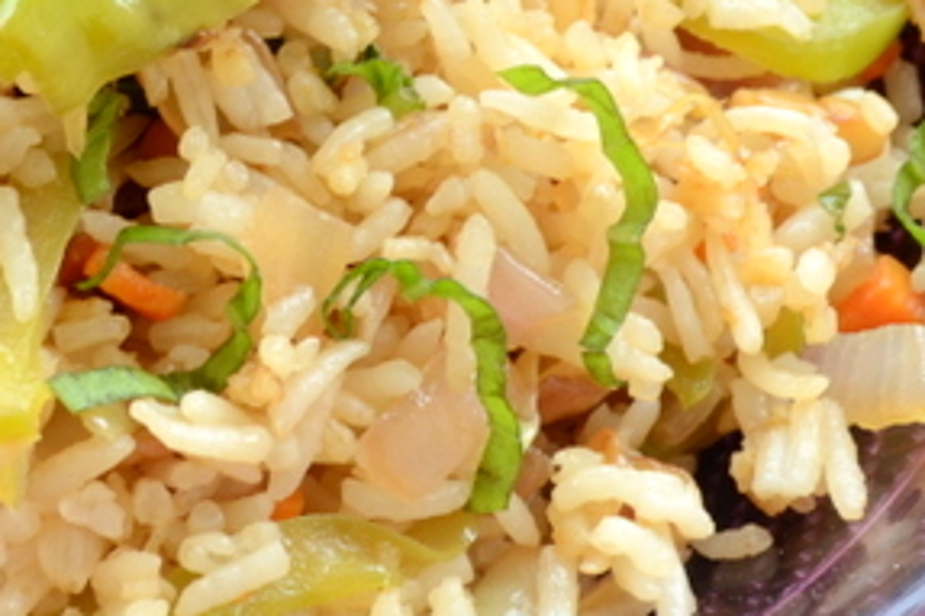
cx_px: -222
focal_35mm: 193
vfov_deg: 7.1
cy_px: -92
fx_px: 4956
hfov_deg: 10.5
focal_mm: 36
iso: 200
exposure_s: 1/30
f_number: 11
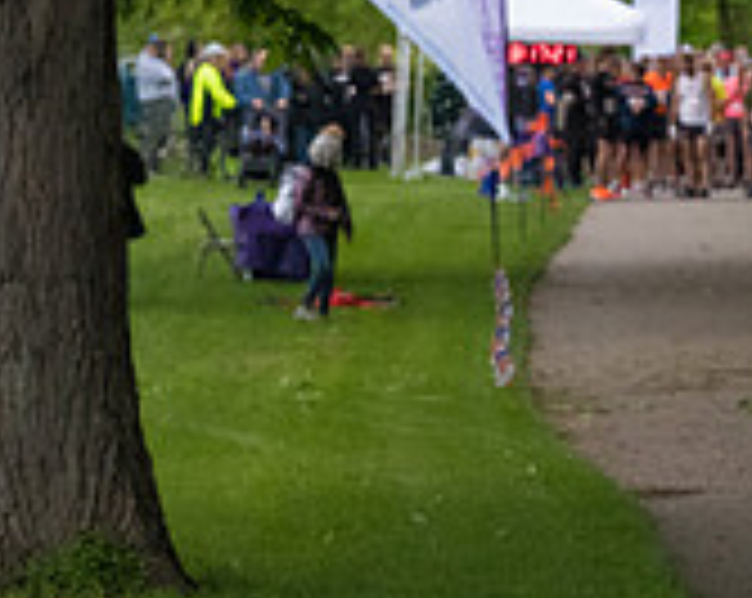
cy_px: 321
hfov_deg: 3.8
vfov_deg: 3.1
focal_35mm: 506
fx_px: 11242
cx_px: 1081
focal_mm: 155
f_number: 7.1
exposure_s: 1/1600
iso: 4000
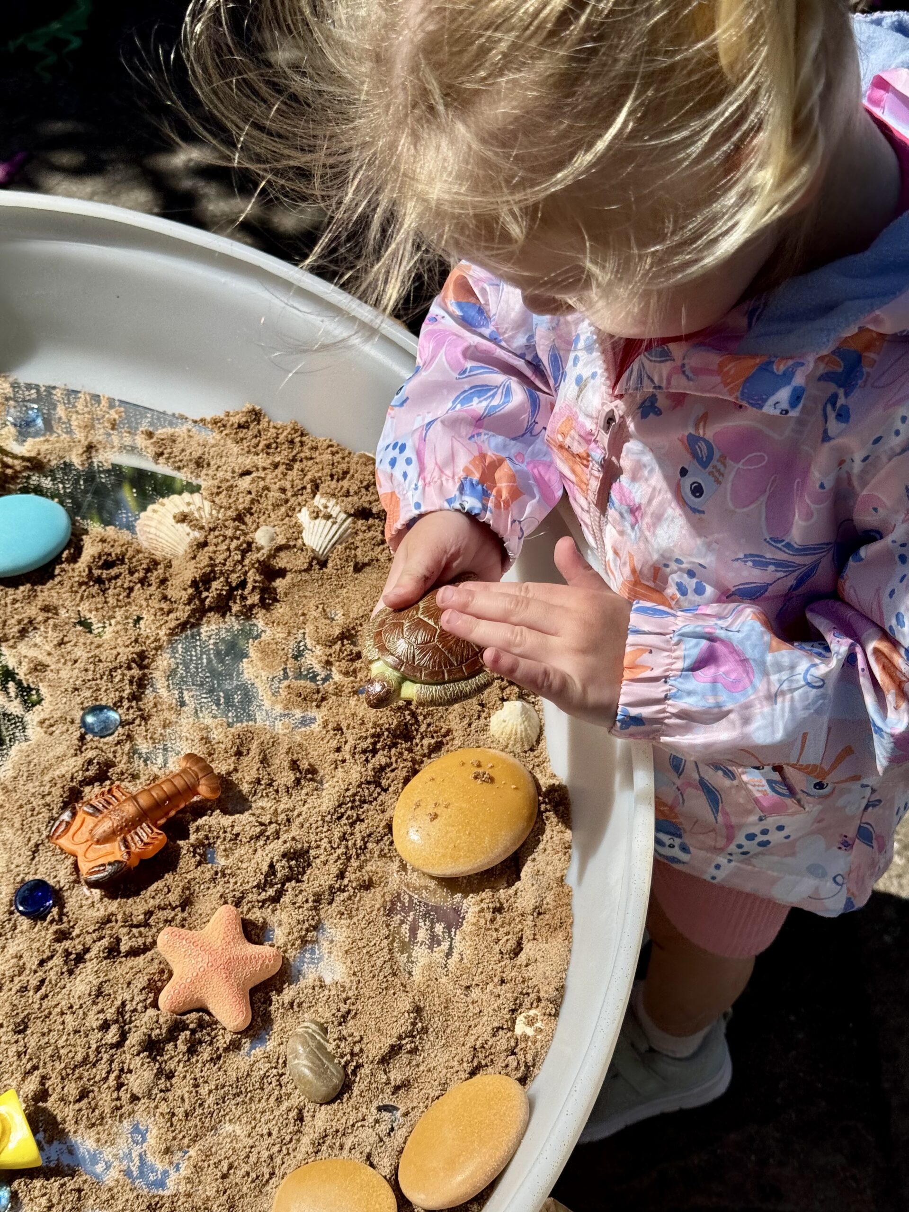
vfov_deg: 39.7
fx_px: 1681
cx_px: 454
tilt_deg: -53.4
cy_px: 606
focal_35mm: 48
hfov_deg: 30.3
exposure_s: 1/12500
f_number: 1.78
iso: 80
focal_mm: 6.76
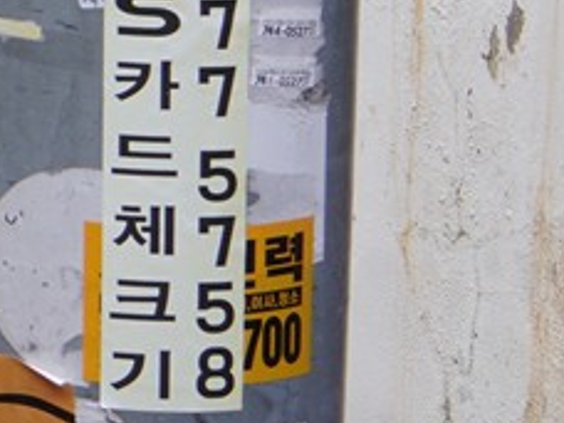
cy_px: -821
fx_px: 4806
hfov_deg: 5.7
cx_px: -1739
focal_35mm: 295
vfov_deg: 4.8
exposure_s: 1/100
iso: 200
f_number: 10
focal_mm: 35
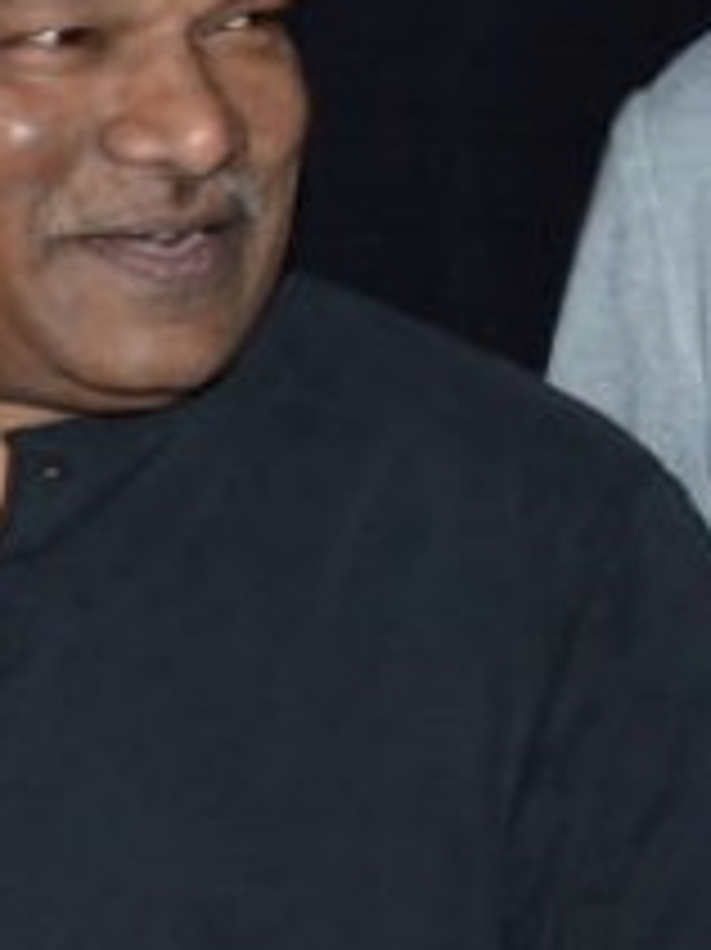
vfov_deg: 6.9
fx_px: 7868
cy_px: 950
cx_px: -2072
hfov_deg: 4.7
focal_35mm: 287
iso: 400
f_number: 5.6
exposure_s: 1/125
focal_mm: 28
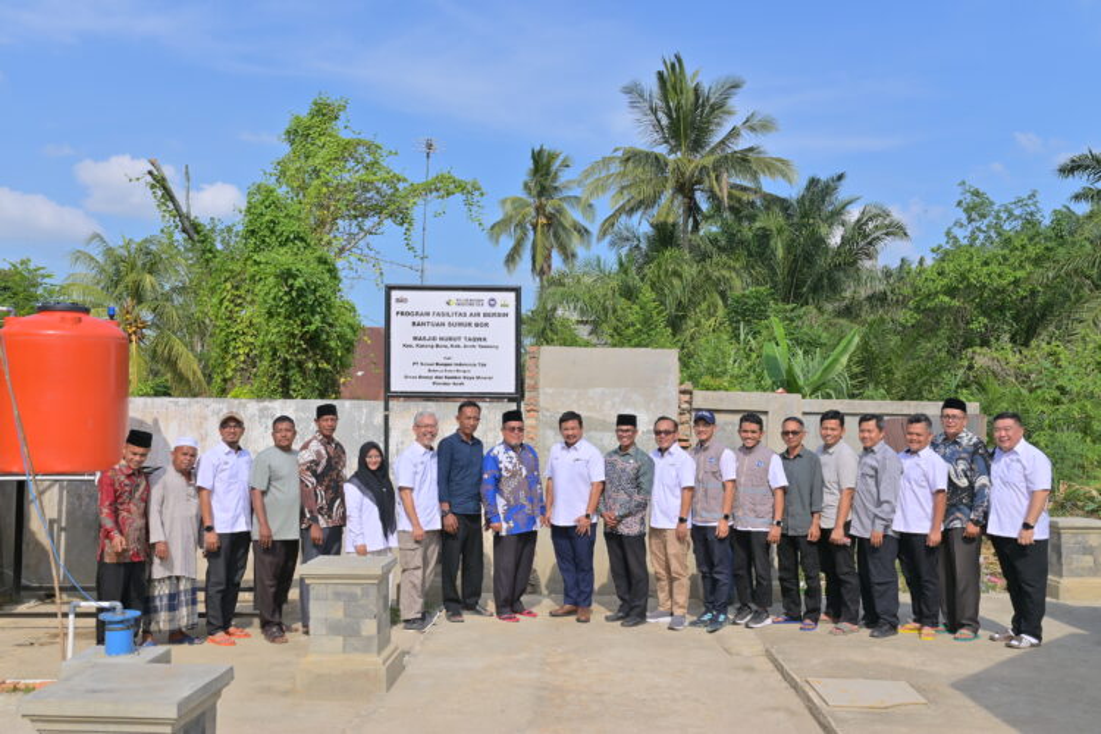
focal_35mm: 35
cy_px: 367
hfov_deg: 54.4
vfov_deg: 37.9
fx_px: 1070
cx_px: 550
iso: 125
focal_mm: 35
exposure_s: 1/400
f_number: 10
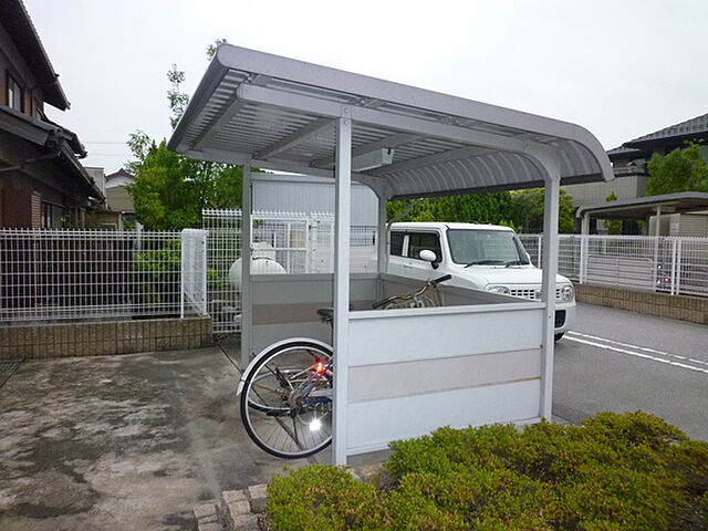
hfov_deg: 69.4
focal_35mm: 25
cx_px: 354
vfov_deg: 54.9
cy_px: 266
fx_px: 511
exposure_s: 1/800
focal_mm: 4.4
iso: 400
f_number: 4.5
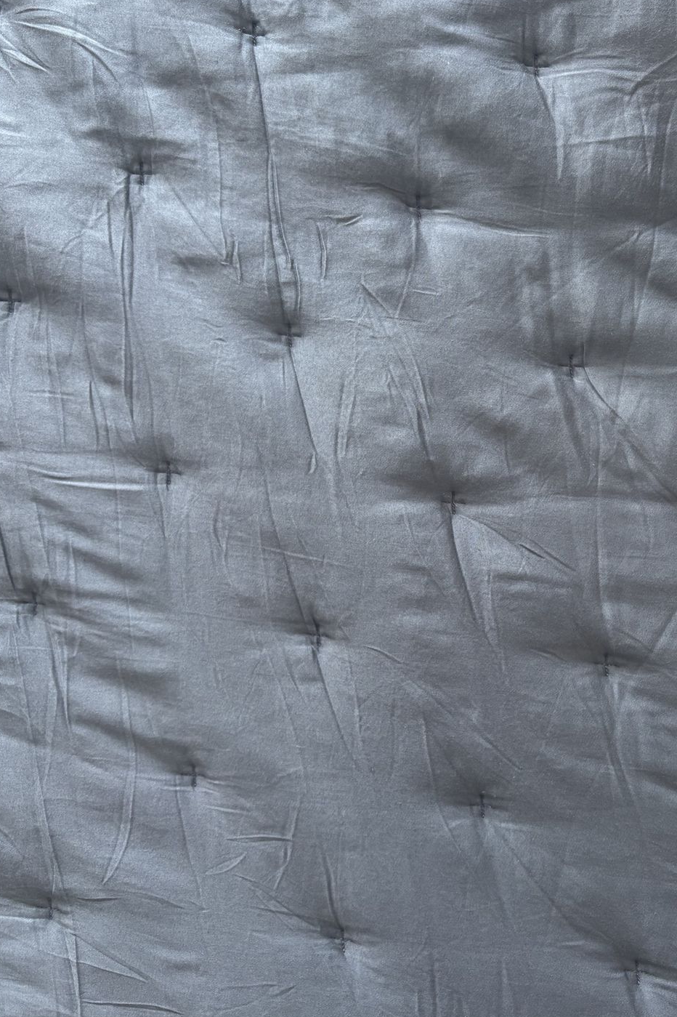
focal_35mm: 33
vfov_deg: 57.2
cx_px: 456
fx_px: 931
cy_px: 495
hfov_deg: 39.4
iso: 125
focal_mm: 5.96
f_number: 1.6
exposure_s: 1/66
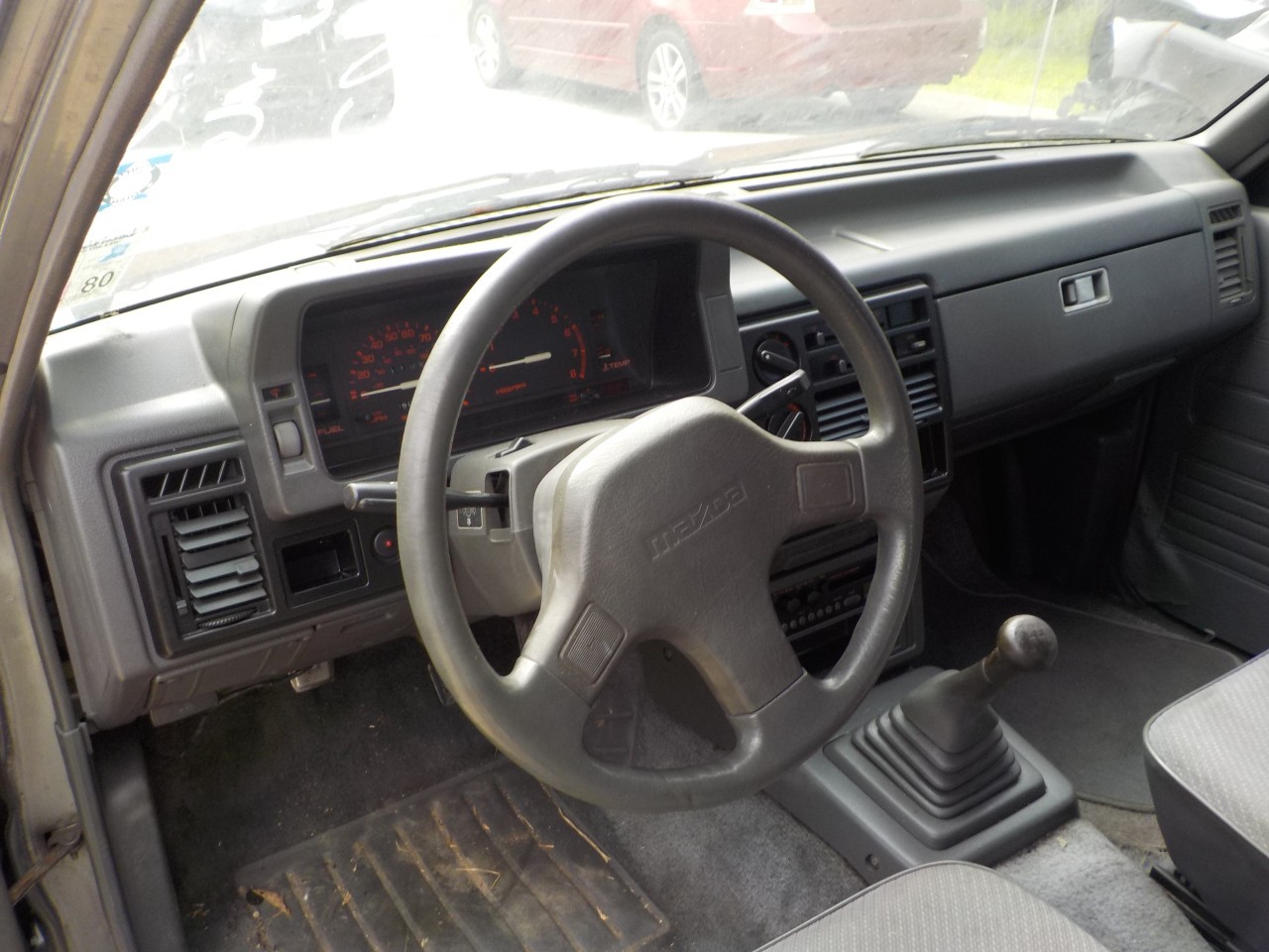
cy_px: 476
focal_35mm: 30
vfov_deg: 46.8
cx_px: 634
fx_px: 1100
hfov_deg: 60.0
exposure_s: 1/100
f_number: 3.3
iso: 125
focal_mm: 4.1
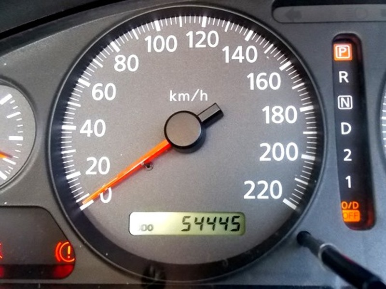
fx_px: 256
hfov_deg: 73.9
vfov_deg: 58.9
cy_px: 144
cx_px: 193
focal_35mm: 23
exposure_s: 1/30
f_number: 3.1
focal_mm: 4
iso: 400
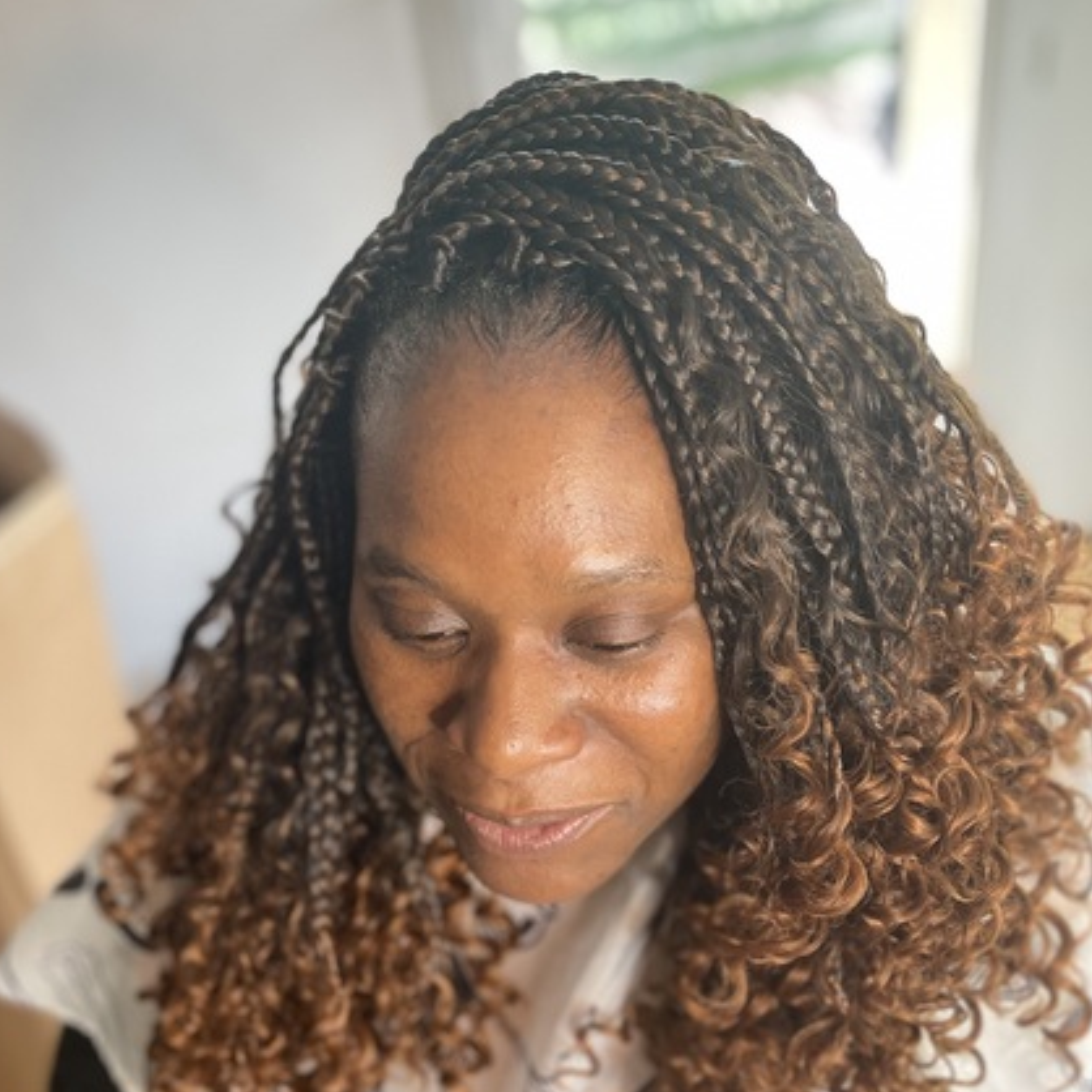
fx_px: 1178
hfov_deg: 49.7
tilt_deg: -34.5
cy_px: 567
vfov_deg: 49.7
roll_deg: +10.0
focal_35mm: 33
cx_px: 512
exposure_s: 1/92
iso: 125
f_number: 1.6
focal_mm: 4.2
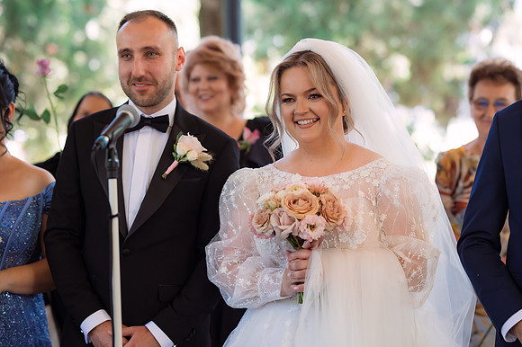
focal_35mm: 88
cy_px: 168
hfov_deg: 23.2
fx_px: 1269
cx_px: 269
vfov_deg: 15.6
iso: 1250
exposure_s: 1/400
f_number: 2.8
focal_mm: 85
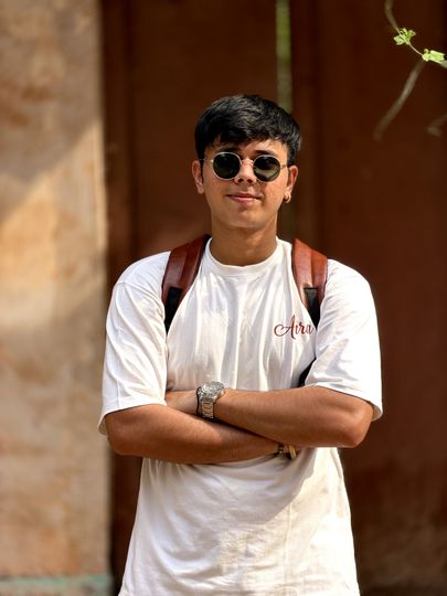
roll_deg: +1.2
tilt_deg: +2.3
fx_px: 1722
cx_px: 224
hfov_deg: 14.8
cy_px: 298
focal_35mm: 100
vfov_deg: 19.6
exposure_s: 1/265
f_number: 2.8
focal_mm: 16.89
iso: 50
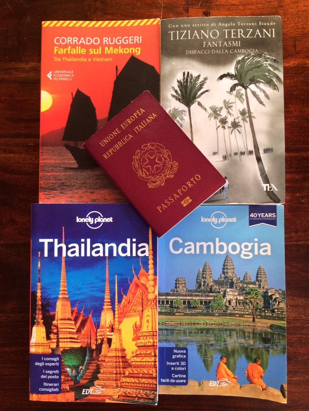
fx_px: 357
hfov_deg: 46.8
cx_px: 154
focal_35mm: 30
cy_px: 206
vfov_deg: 60.0
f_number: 2.2
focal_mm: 4.12
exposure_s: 1/30
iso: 160
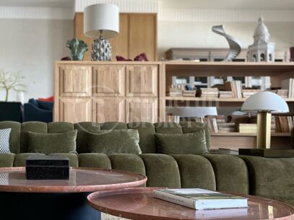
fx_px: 221
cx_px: 147
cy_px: 110
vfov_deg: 53.0
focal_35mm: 26
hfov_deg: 67.3
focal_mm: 5.1
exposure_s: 1/68
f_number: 1.6
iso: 125
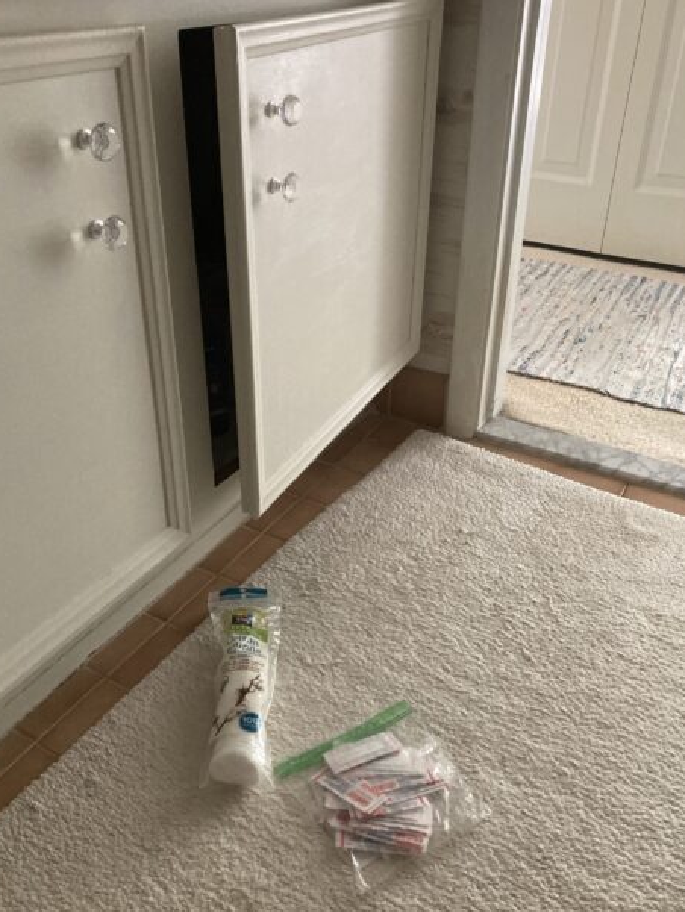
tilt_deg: -29.3
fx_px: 817
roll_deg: +0.5
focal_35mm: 31
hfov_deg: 45.4
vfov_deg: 58.3
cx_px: 311
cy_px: 431
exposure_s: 1/57
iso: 320
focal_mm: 3.99
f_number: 1.8
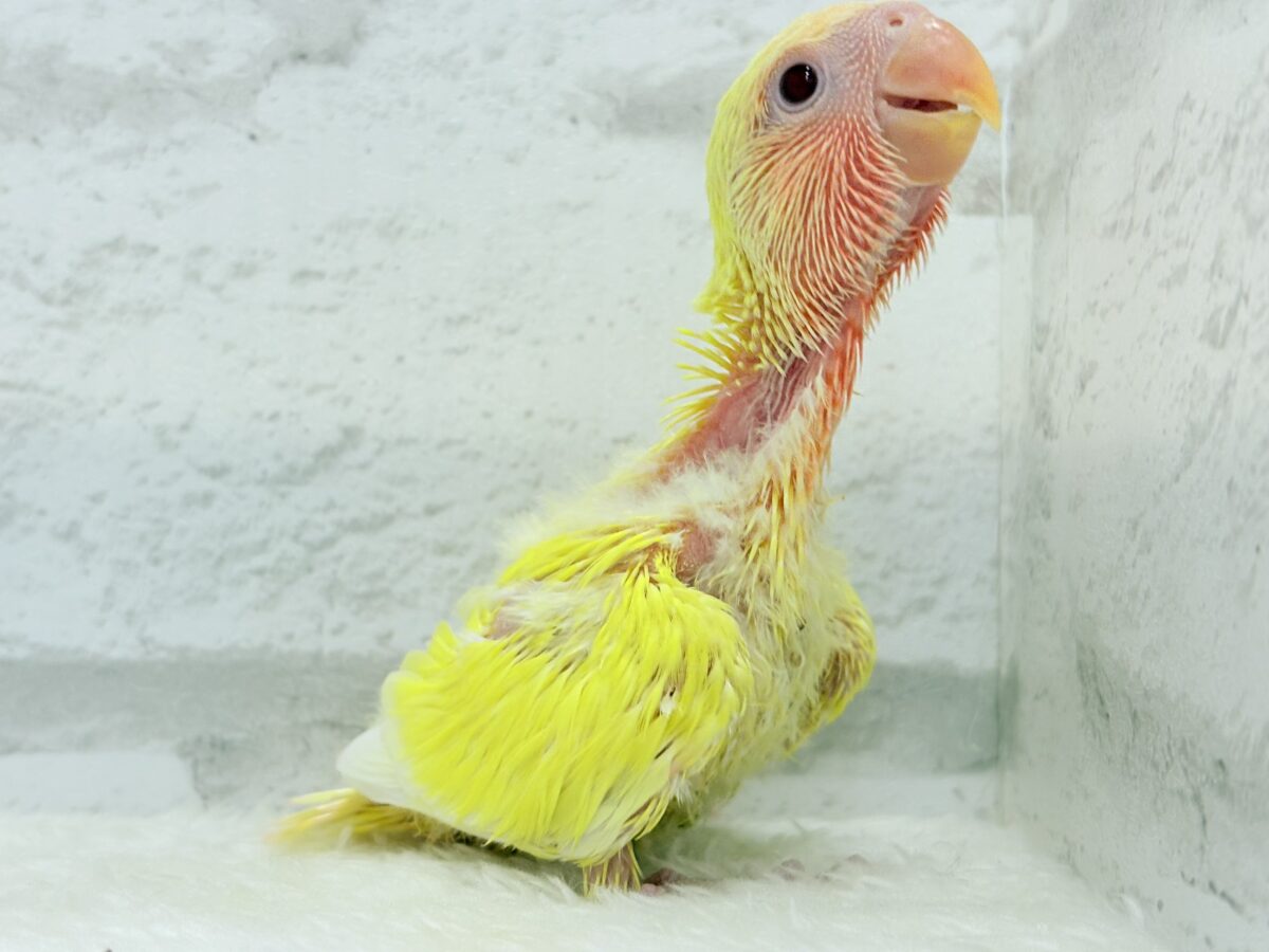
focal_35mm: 52
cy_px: 476
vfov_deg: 28.0
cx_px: 634
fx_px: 1906
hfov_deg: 36.8
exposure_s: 1/100
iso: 50
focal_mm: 5.96
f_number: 1.6
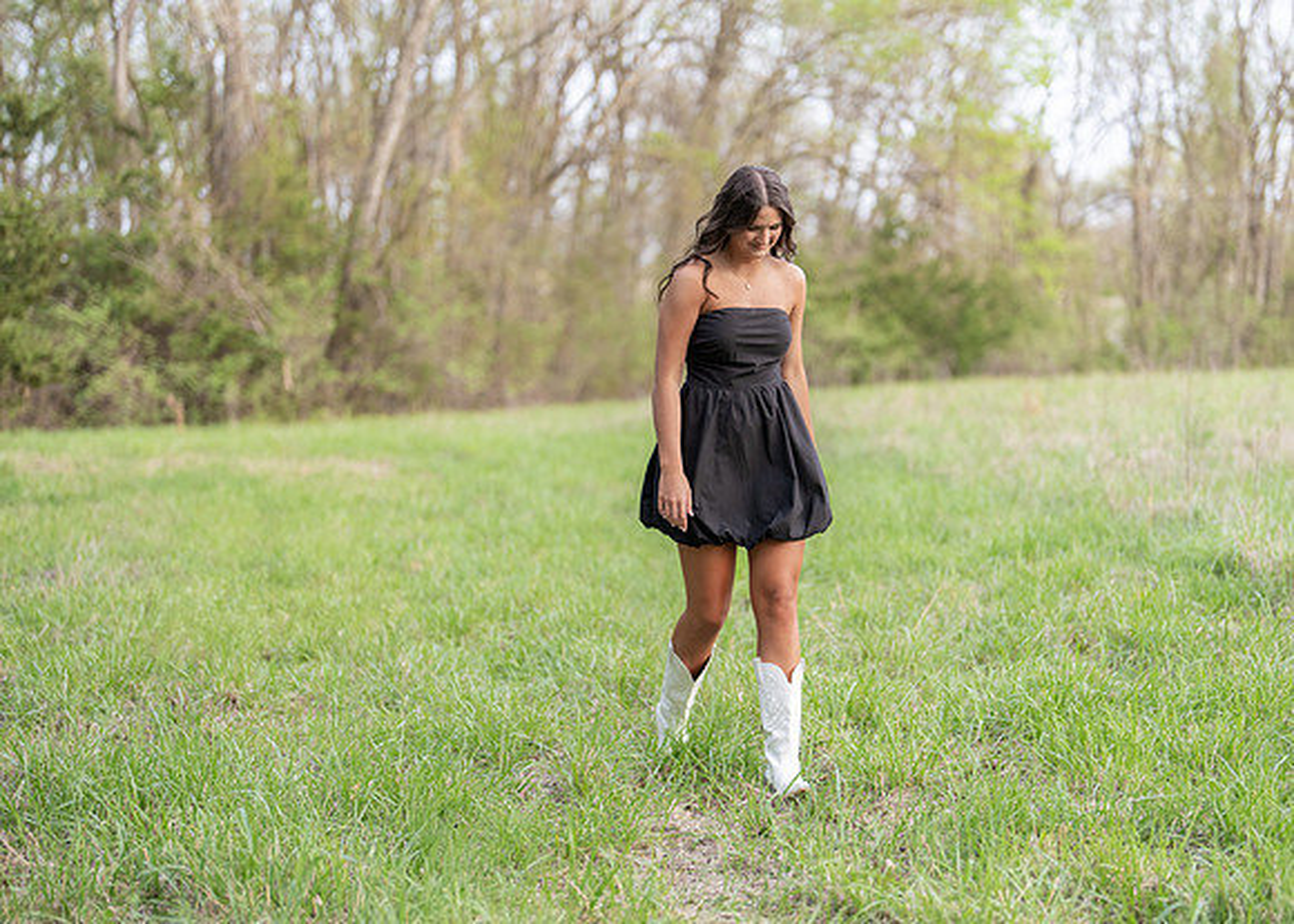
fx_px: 2178
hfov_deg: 33.1
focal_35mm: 59
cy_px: 489
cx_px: 690
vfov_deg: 23.9
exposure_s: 1/1250
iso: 250
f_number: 1.2
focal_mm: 50
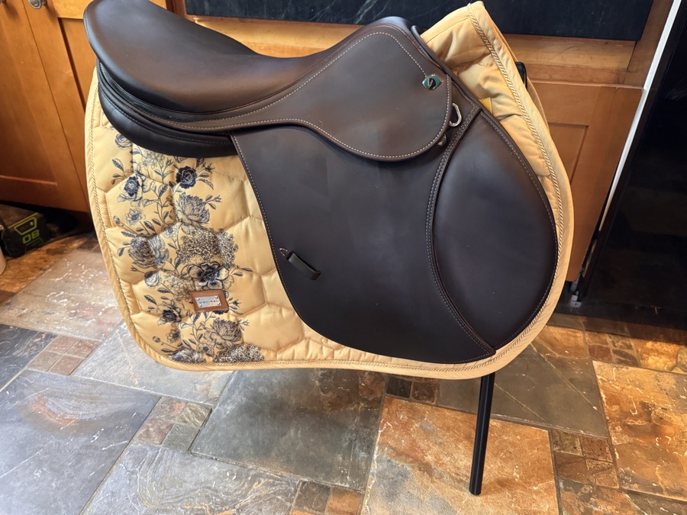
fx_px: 476
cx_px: 344
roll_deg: -1.7
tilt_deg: -34.2
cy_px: 258
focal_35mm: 24
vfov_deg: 56.8
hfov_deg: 71.6
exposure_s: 1/60
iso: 800
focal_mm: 6.76
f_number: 1.78
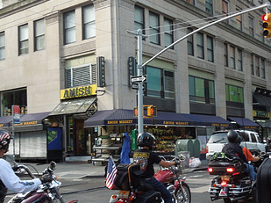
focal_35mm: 47
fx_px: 368
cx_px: 164
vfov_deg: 30.7
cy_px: 122
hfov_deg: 40.3
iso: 140
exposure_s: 1/125
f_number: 3.3
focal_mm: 4.5
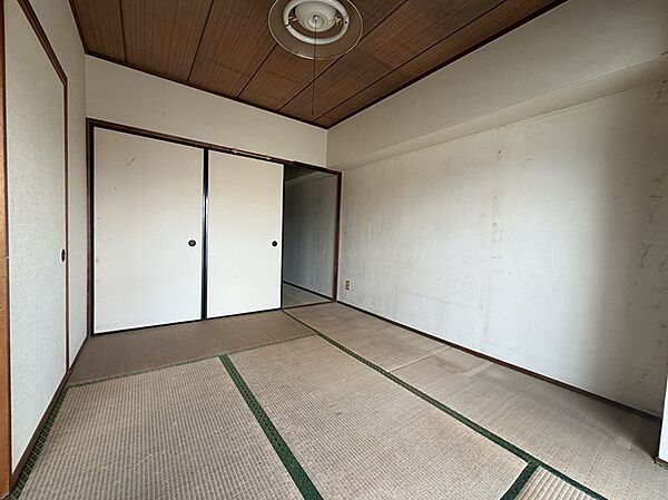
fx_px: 270
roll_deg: -0.7
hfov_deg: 102.1
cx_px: 334
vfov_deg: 85.6
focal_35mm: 14
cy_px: 250
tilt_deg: -3.5
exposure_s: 1/121
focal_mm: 2.22
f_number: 2.2
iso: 80
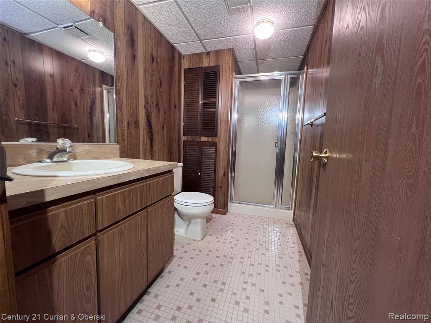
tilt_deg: -6.3
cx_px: 216
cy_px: 162
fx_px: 162
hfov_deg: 106.2
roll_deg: -2.0
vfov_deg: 89.9
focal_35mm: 13
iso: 320
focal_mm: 1.57
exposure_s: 1/60
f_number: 1.8
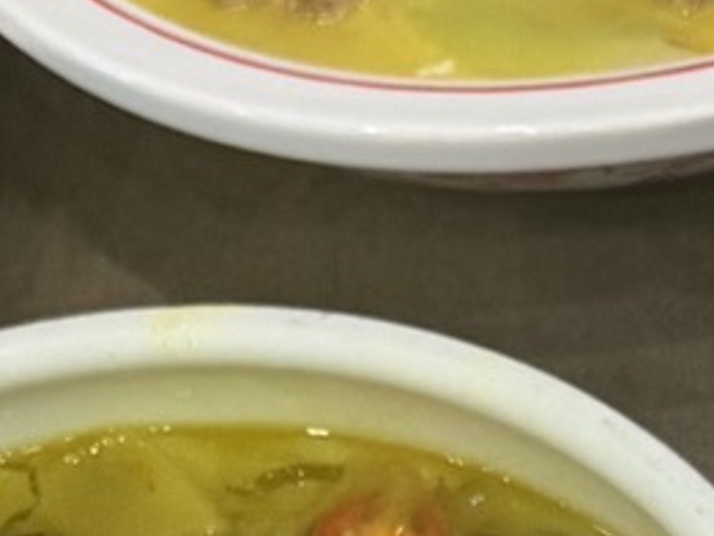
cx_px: 438
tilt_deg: -58.0
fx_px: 3797
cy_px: 1233
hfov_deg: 10.7
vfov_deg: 7.6
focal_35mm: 184
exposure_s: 1/100
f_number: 1.78
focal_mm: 6.76
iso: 200
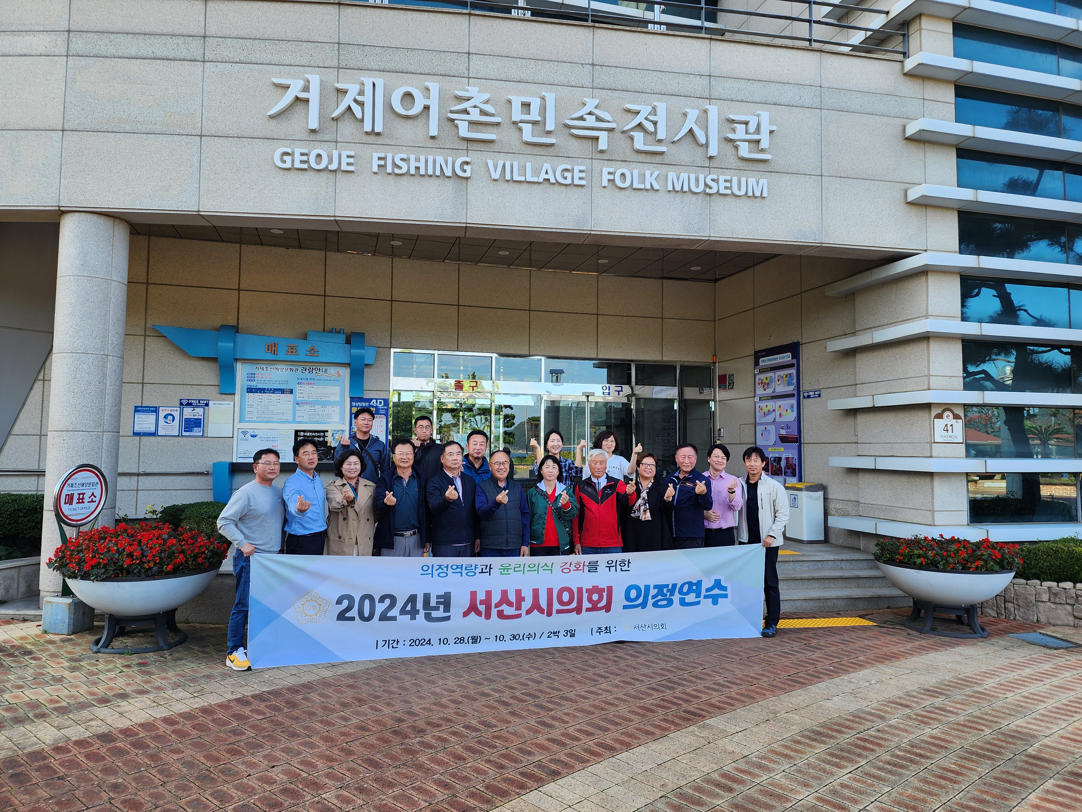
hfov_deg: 73.9
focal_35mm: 23
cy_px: 406
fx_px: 719
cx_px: 541
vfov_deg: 58.9
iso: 20
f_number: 1.8
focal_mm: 6.4
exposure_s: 1/180
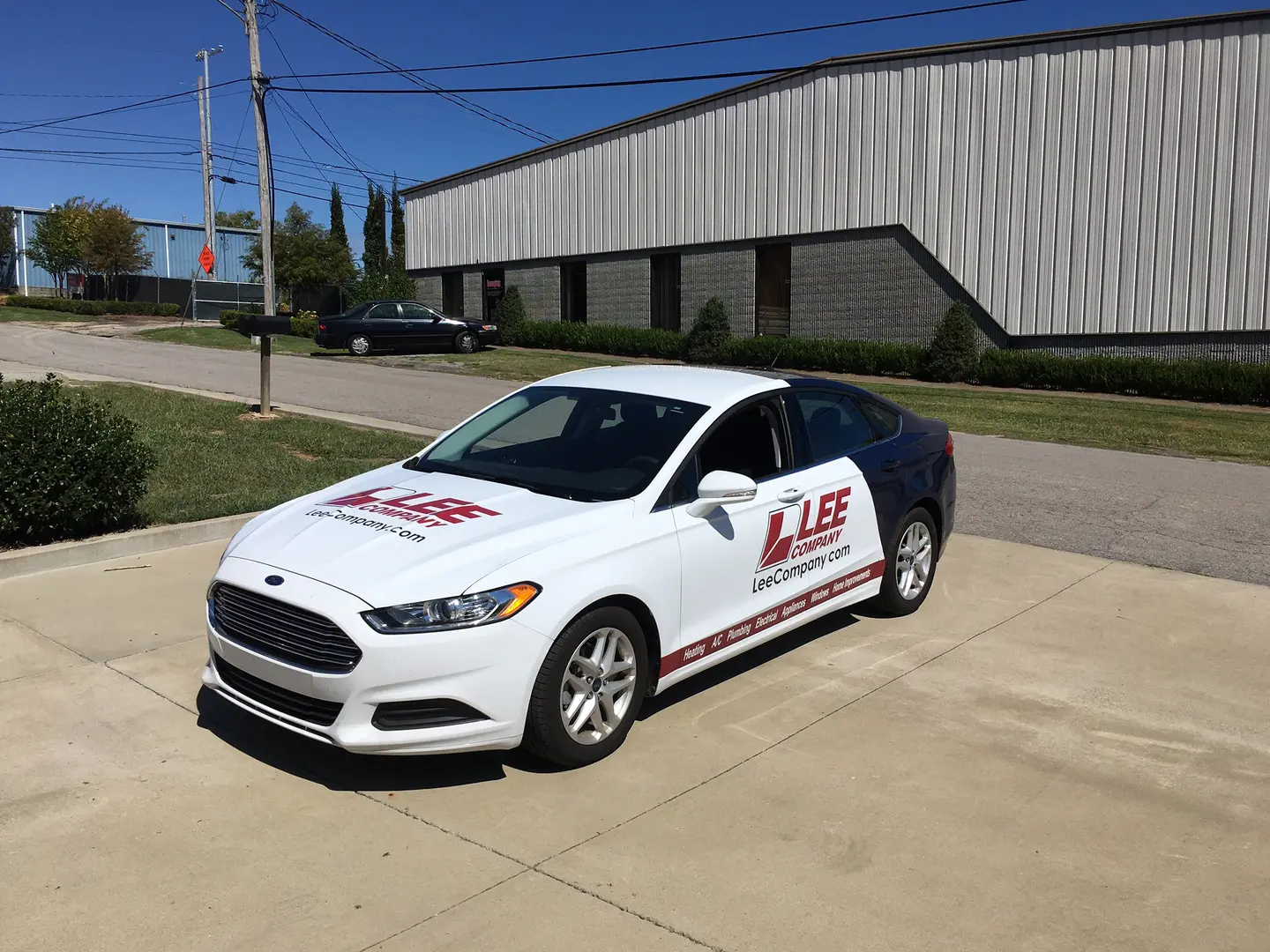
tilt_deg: -6.9
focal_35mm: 29
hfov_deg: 61.7
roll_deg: -0.4
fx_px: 1064
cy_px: 476
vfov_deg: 48.2
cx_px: 635
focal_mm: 4.15
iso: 25
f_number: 2.2
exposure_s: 1/4274
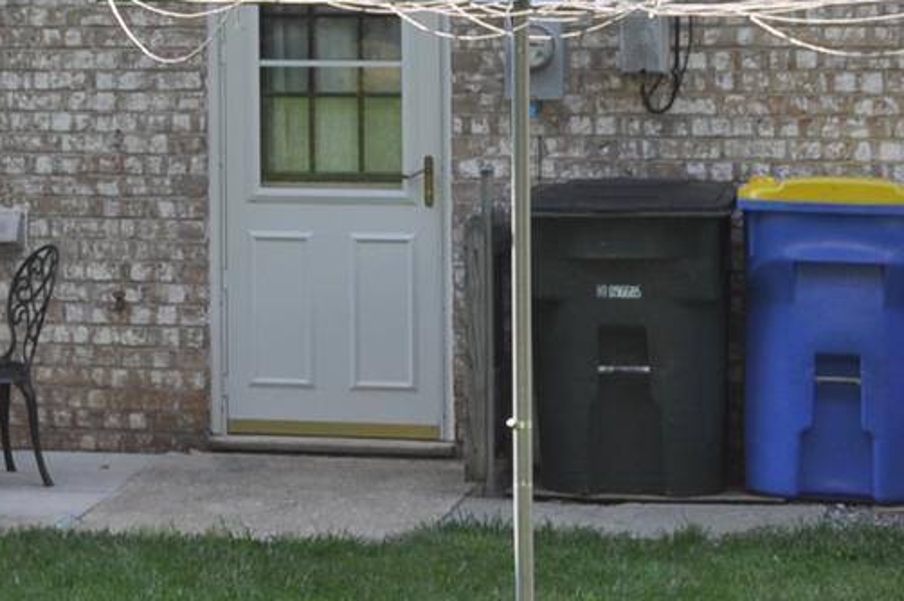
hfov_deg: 12.3
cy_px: -90
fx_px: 3990
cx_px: -450
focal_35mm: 159
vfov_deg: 8.5
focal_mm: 26
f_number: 7.1
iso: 200
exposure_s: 1/200
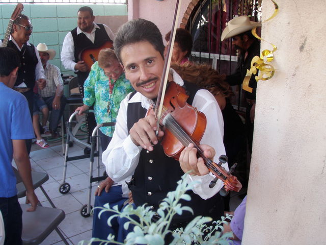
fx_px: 358
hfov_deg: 49.0
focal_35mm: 38
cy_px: 122
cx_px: 163
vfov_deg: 37.7
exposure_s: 1/40
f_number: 3.5
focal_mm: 6.7
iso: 80
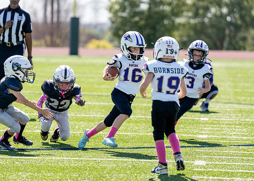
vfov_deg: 5.5
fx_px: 1874
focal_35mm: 260
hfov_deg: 7.8
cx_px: 113
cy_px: 76
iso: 200
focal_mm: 163
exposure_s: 1/4000
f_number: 2.8
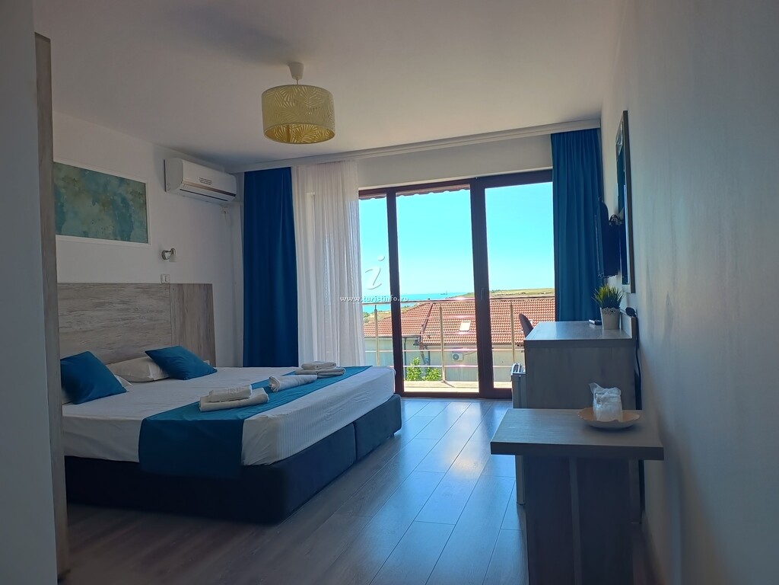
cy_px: 292
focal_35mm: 24
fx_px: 540
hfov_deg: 71.6
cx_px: 390
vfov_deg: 56.8
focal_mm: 5.89
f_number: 1.4
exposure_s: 1/393
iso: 103
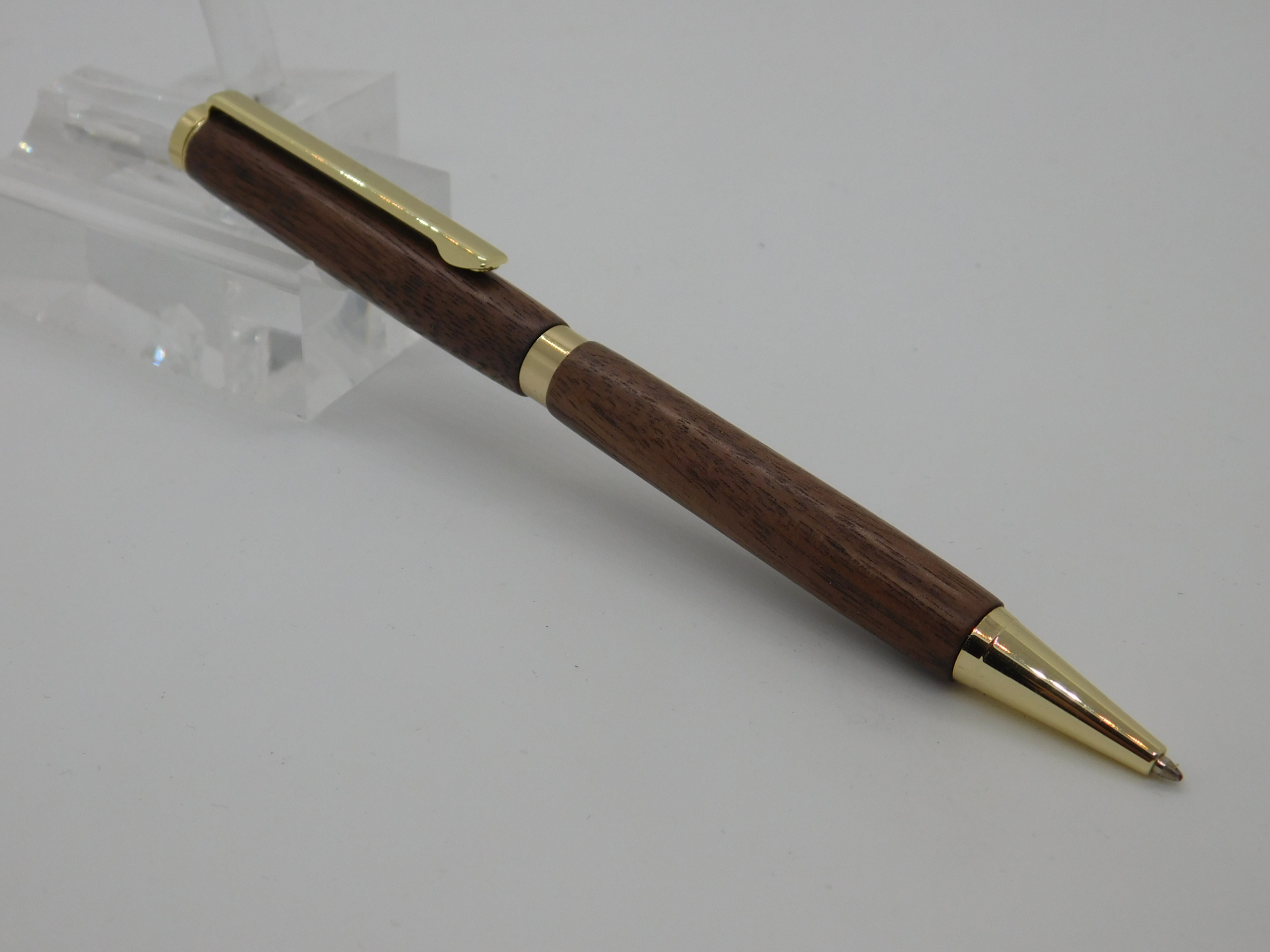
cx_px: 635
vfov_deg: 24.8
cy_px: 476
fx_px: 2165
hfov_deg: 32.7
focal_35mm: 59
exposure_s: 1/200
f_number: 4
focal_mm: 10.4
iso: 125
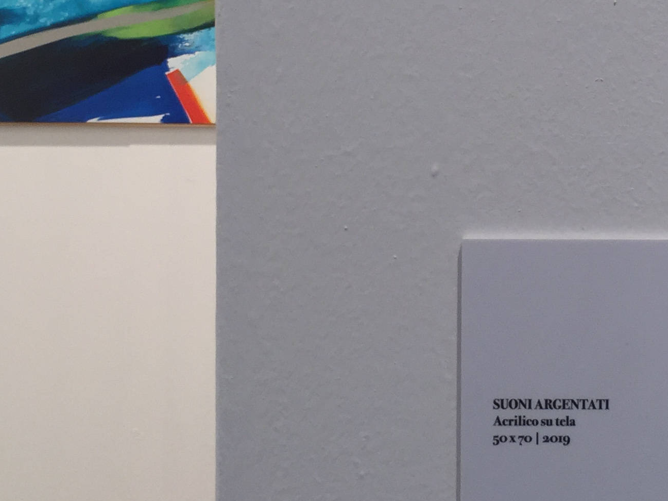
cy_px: 128
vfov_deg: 20.0
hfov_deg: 26.4
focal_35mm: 73
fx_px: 1408
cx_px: 482
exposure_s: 1/100
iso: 50
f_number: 2.2
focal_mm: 4.15
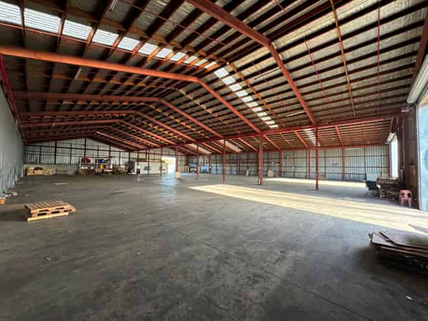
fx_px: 173
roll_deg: -1.0
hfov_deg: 102.1
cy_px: 160
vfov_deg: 85.6
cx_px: 214
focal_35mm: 14
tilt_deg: +2.9
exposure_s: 1/99
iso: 250
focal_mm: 2.22
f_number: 2.2
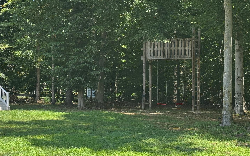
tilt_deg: -0.5
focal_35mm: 73
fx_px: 497
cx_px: 89
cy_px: 83
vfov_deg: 17.9
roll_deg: -0.7
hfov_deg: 28.1
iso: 64
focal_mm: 6.76
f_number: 1.78
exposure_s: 1/1027
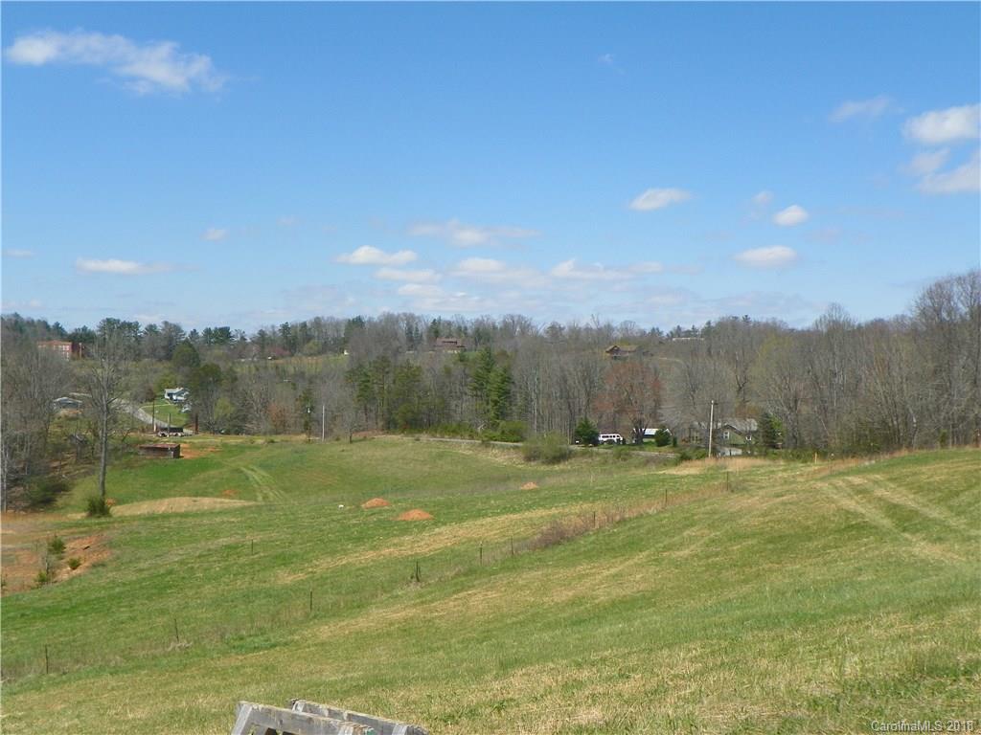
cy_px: 368
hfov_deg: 50.1
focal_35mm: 37
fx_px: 1049
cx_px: 490
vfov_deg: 38.7
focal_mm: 6.6
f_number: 5.6
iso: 64
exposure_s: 1/320
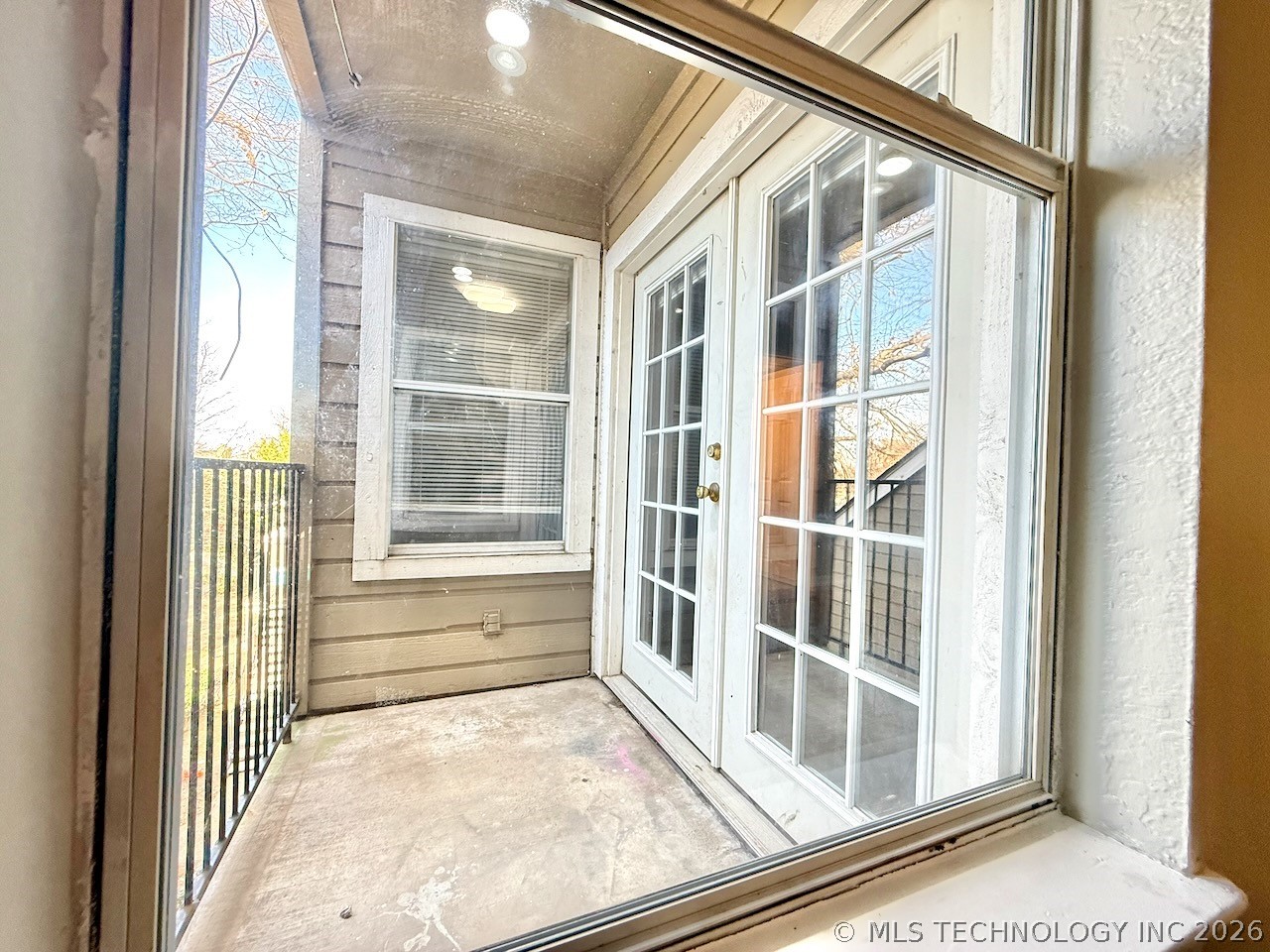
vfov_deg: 85.7
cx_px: 635
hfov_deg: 102.1
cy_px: 476
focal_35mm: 14
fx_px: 514
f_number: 2.2
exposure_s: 1/120
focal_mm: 2.22
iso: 500
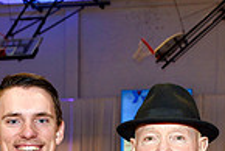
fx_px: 776
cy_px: 286
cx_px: 116
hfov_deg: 16.5
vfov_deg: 10.3
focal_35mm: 124
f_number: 5
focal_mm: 31
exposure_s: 1/60
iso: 200
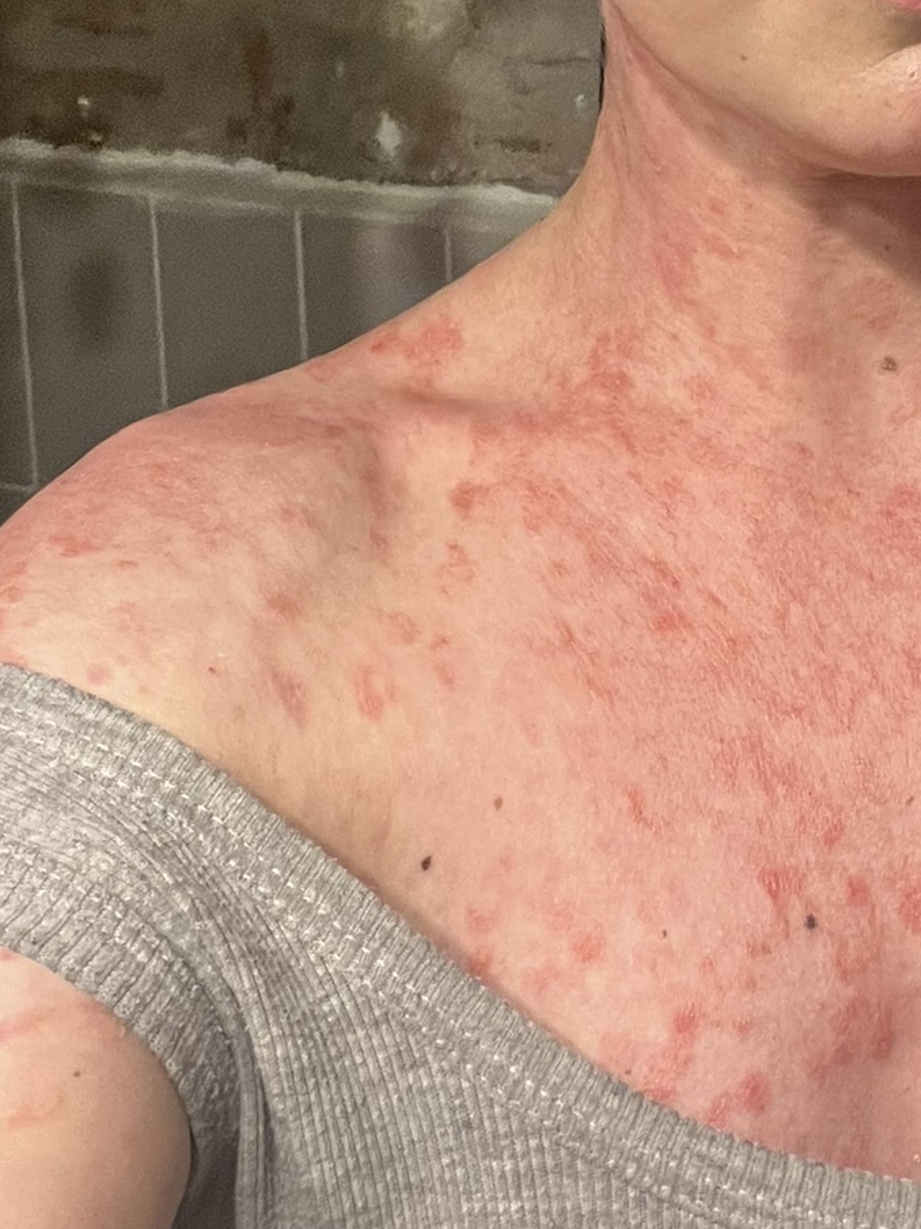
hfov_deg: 21.2
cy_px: 192
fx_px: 2412
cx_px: 804
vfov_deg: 27.8
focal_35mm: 68
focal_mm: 2.71
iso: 320
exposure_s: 1/33
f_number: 2.2
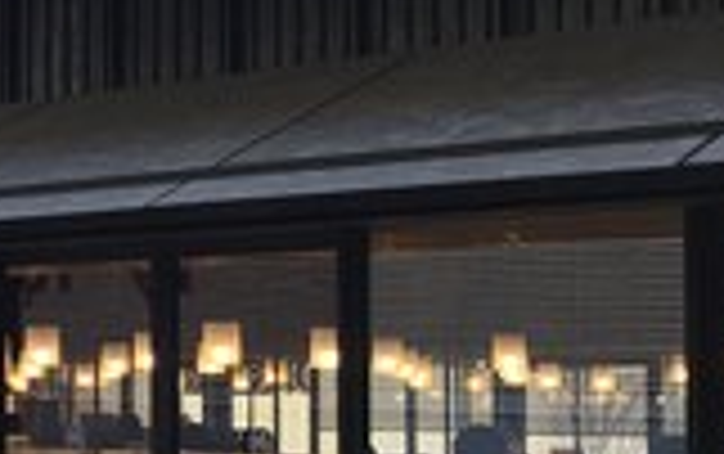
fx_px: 2331
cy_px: 319
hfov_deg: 17.1
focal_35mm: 118
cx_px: -72
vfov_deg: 11.1
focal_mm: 3.99
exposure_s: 1/316
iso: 20
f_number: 1.8
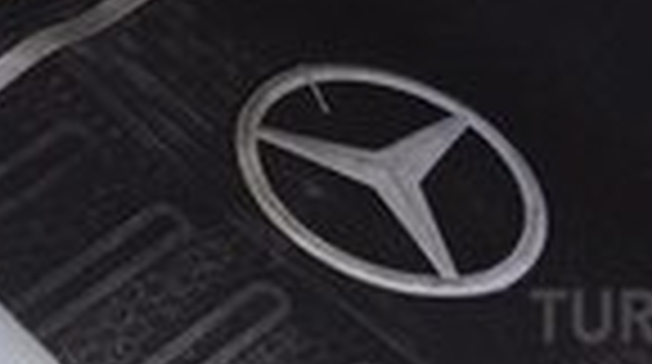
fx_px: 2485
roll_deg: -3.4
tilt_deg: -26.6
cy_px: -717
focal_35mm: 144
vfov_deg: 7.4
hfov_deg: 13.2
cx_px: -594
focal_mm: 4.15
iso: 32
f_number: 2.2
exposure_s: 1/220
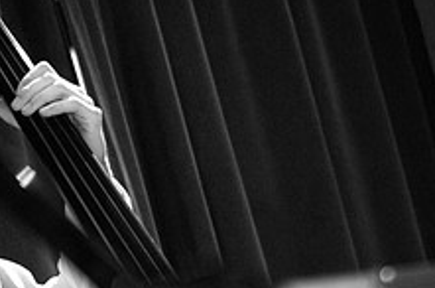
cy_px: 23
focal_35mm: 276
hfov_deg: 7.5
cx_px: 248
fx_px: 3325
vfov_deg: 4.9
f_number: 2.8
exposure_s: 1/80
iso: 800
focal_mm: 70
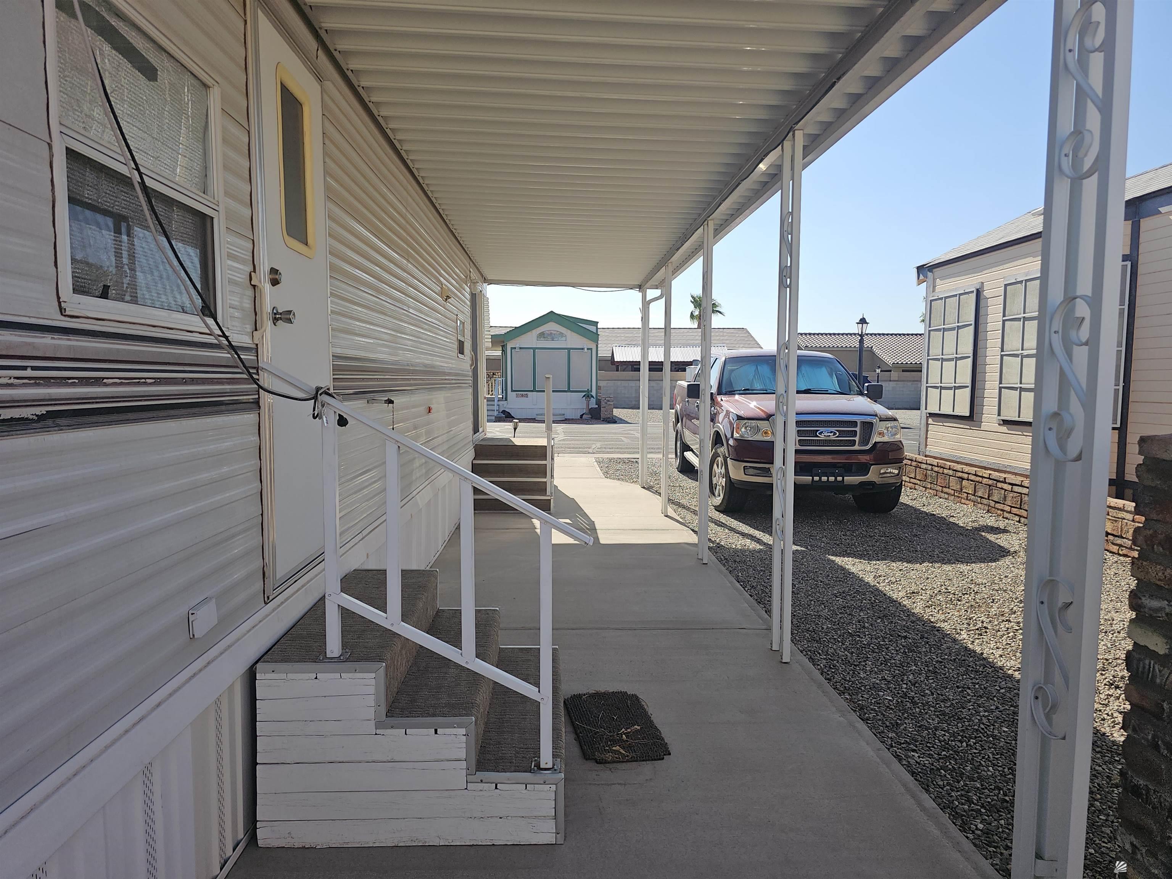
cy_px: 440
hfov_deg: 73.9
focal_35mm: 23
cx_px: 586
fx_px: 779
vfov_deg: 58.9
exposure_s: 1/664
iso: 10
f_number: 1.7
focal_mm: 6.3
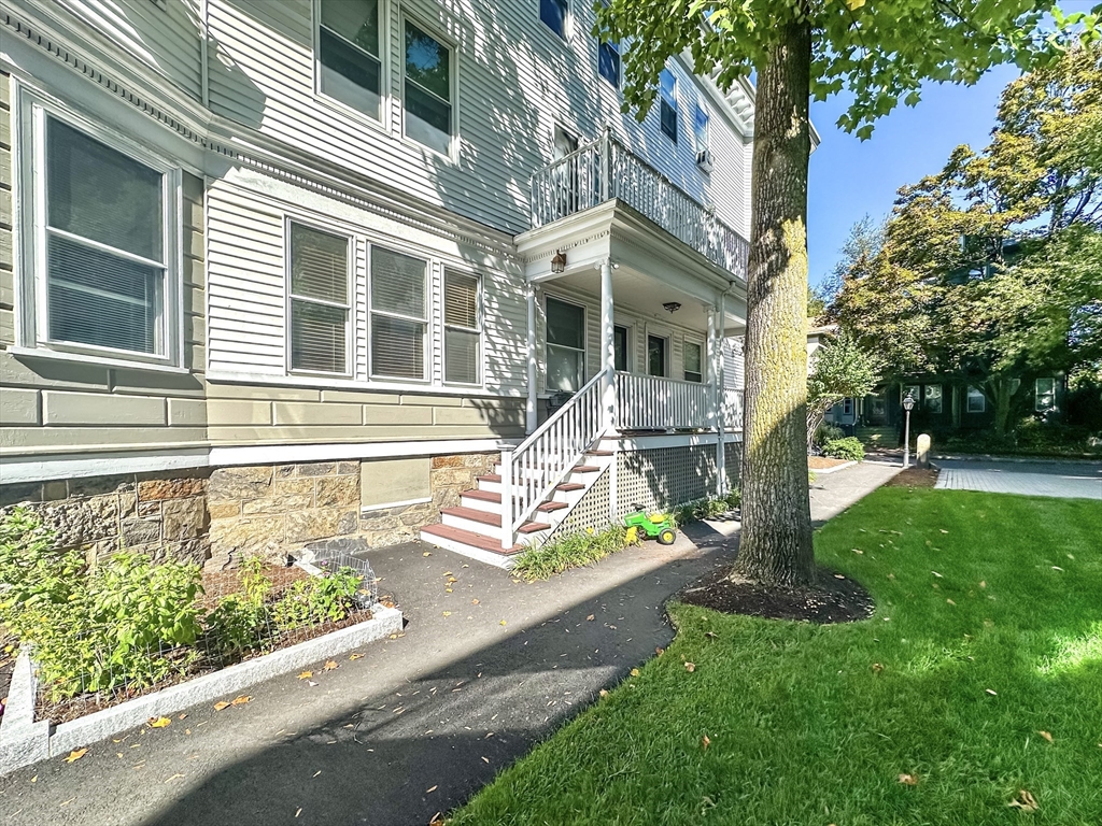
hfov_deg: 102.1
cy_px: 413
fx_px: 446
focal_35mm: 14
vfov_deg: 85.7
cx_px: 551
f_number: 2.2
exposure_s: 1/2200
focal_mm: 2.22
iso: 50
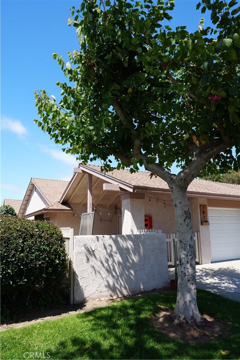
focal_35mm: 24
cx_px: 120
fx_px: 240
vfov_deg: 73.7
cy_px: 180
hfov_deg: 53.1
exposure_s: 1/125
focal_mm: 24
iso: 100
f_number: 9
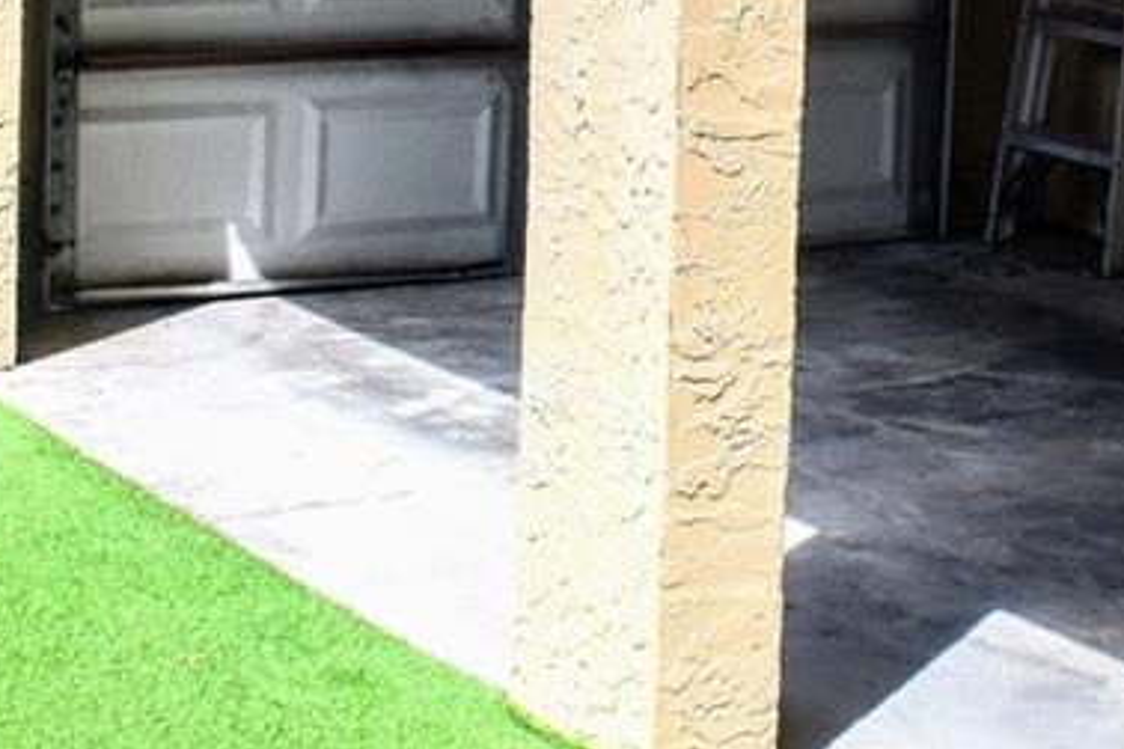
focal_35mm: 146
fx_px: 4562
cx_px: 526
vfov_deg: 9.2
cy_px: -327
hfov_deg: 14.0
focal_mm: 23
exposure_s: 1/400
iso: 400
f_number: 11
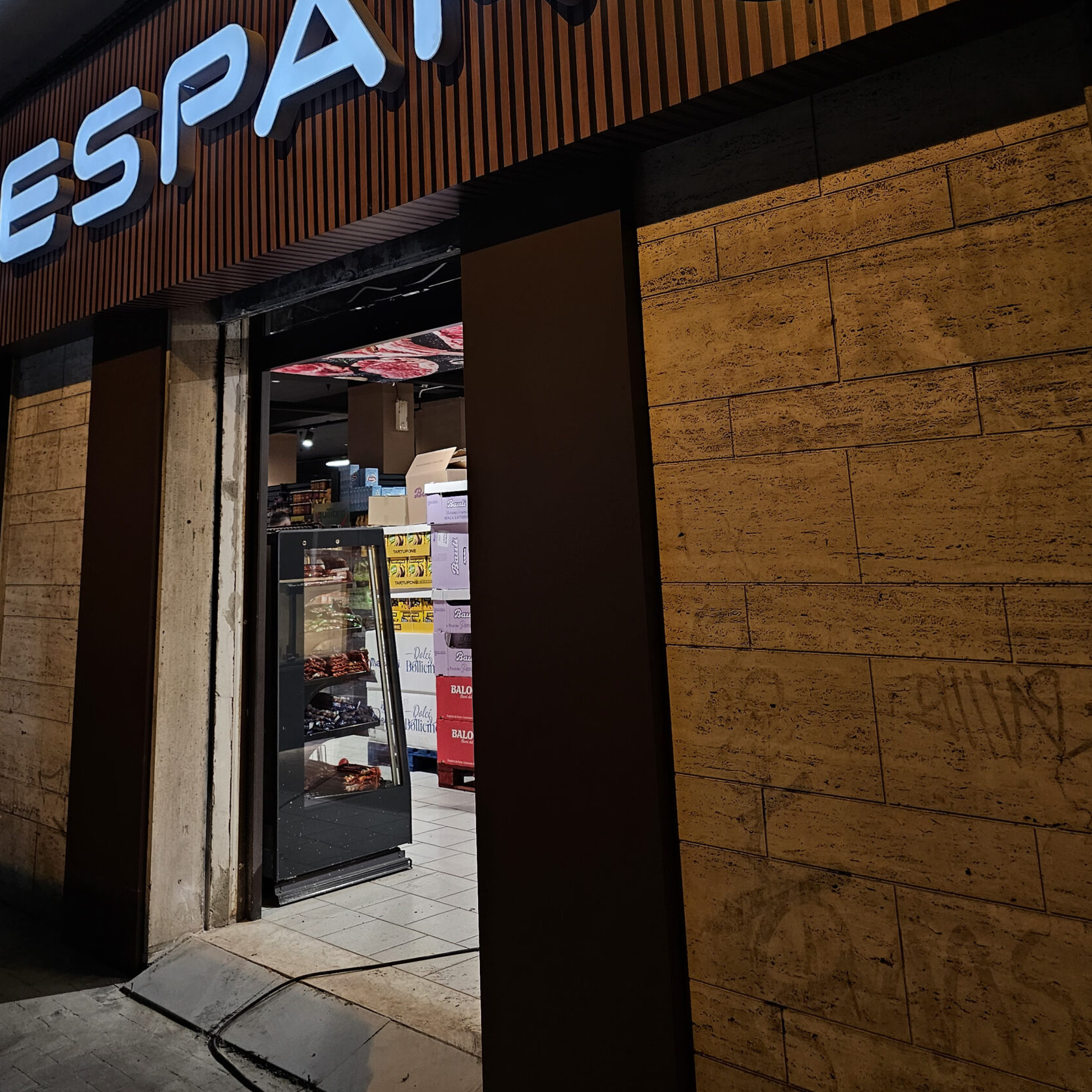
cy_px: 300
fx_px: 1106
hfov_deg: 52.4
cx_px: 481
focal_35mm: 31
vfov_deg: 50.8
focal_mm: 6.3
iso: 125
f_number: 1.7
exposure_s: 1/100
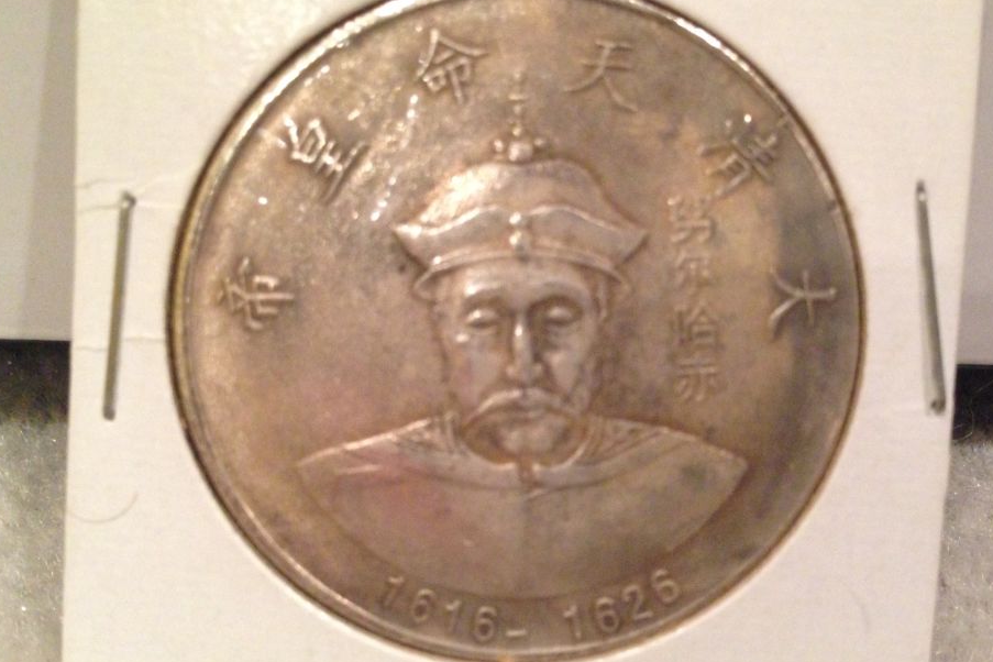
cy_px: 307
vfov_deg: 35.0
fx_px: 1048
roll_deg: -2.2
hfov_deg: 50.7
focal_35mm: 38
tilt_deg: -36.3
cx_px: 519
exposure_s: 1/15
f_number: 2.4
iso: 400
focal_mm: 4.12
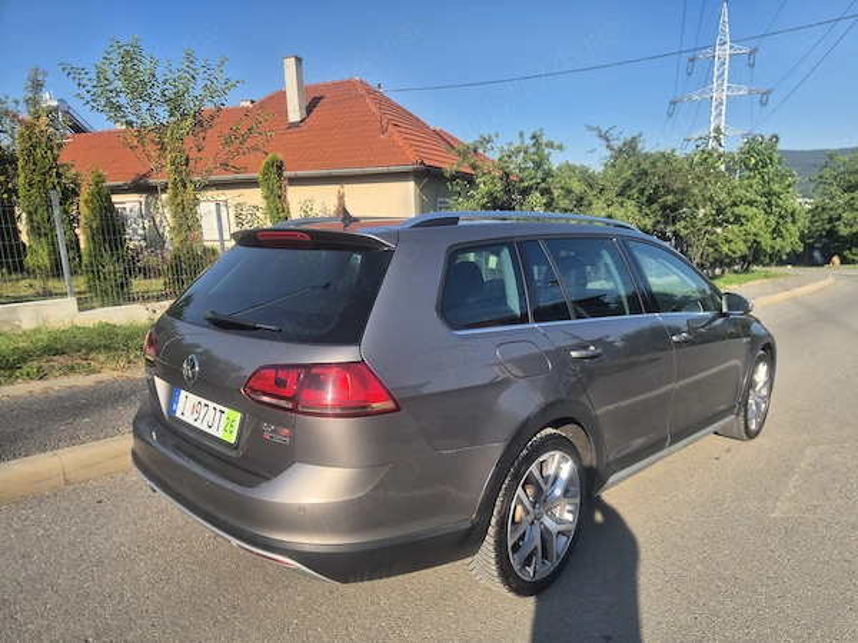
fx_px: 570
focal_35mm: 23
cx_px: 429
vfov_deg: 58.9
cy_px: 322
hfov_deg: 73.9
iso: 25
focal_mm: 5.4
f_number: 1.8
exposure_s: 1/1240
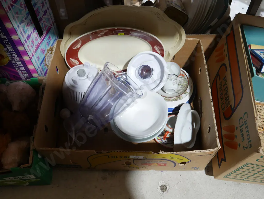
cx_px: 132
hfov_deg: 53.9
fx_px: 259
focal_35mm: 34
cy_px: 100
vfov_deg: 41.8
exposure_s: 1/60
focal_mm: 17
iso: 640
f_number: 4
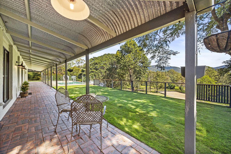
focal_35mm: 14
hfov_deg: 104.3
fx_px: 90
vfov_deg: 81.2
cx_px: 116
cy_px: 77
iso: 320
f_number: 11
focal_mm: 14
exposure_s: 1/30
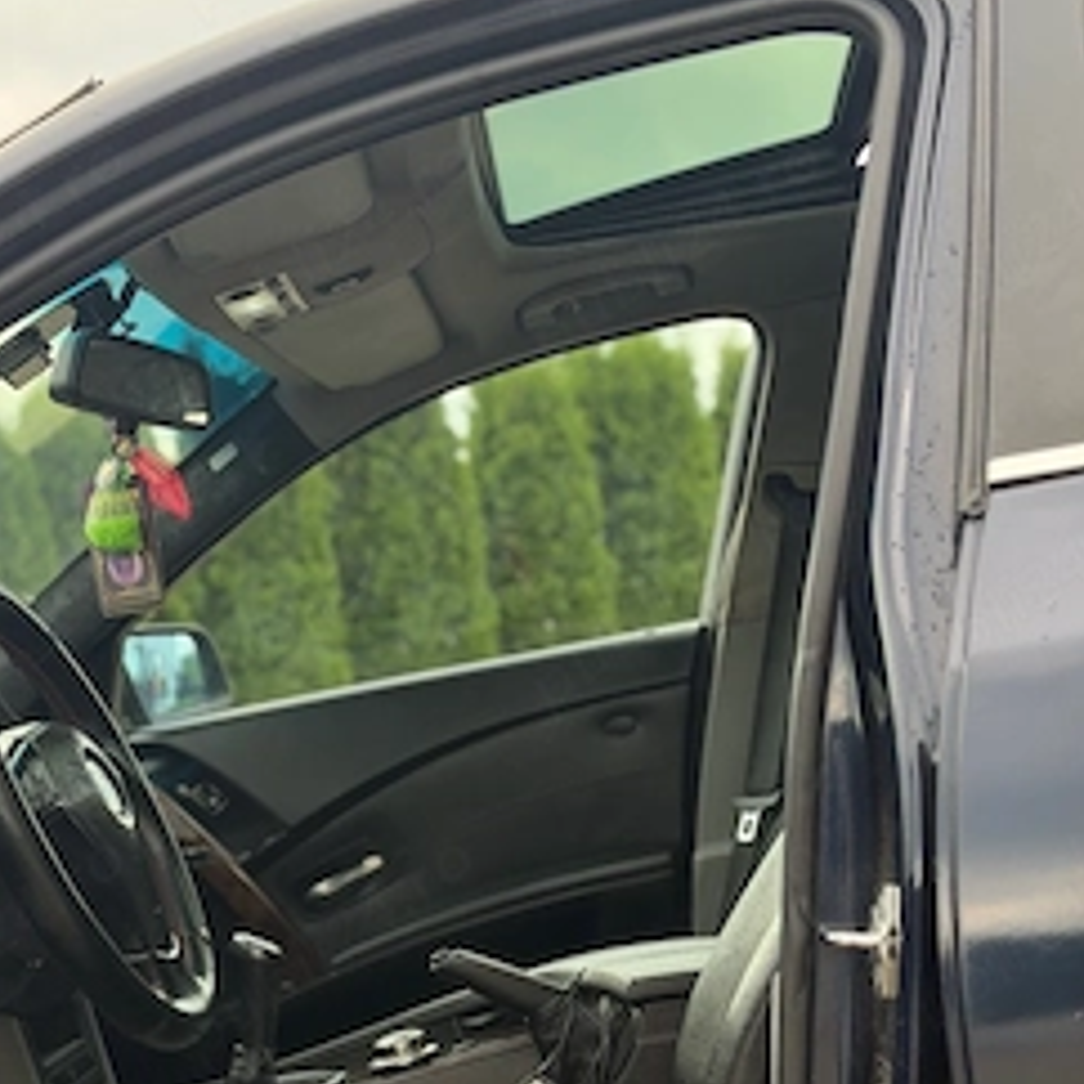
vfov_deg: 24.6
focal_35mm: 70
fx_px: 2480
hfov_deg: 24.6
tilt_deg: +2.3
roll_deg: +6.9
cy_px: 654
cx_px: 417
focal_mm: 6.76
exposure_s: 1/227
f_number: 1.78
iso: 160
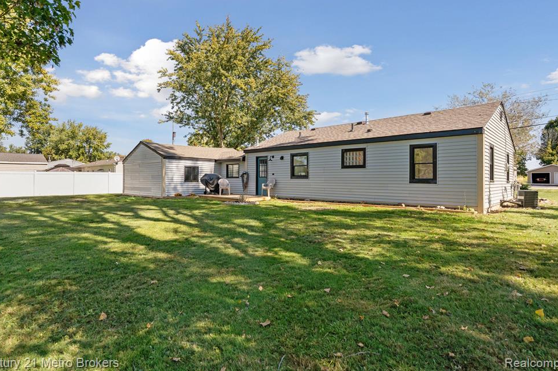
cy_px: 176
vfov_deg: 63.1
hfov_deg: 85.3
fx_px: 303
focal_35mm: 20
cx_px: 269
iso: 400
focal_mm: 18.5
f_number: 8
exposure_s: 1/800
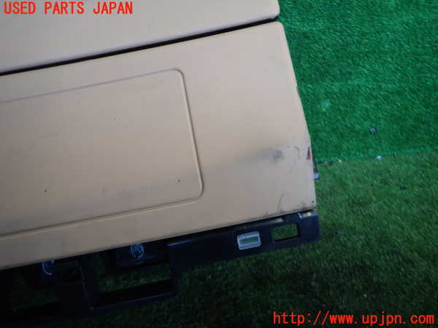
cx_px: 219
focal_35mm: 25
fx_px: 316
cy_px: 164
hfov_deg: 69.4
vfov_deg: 54.9
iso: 200
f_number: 2
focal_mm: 4.5
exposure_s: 1/100
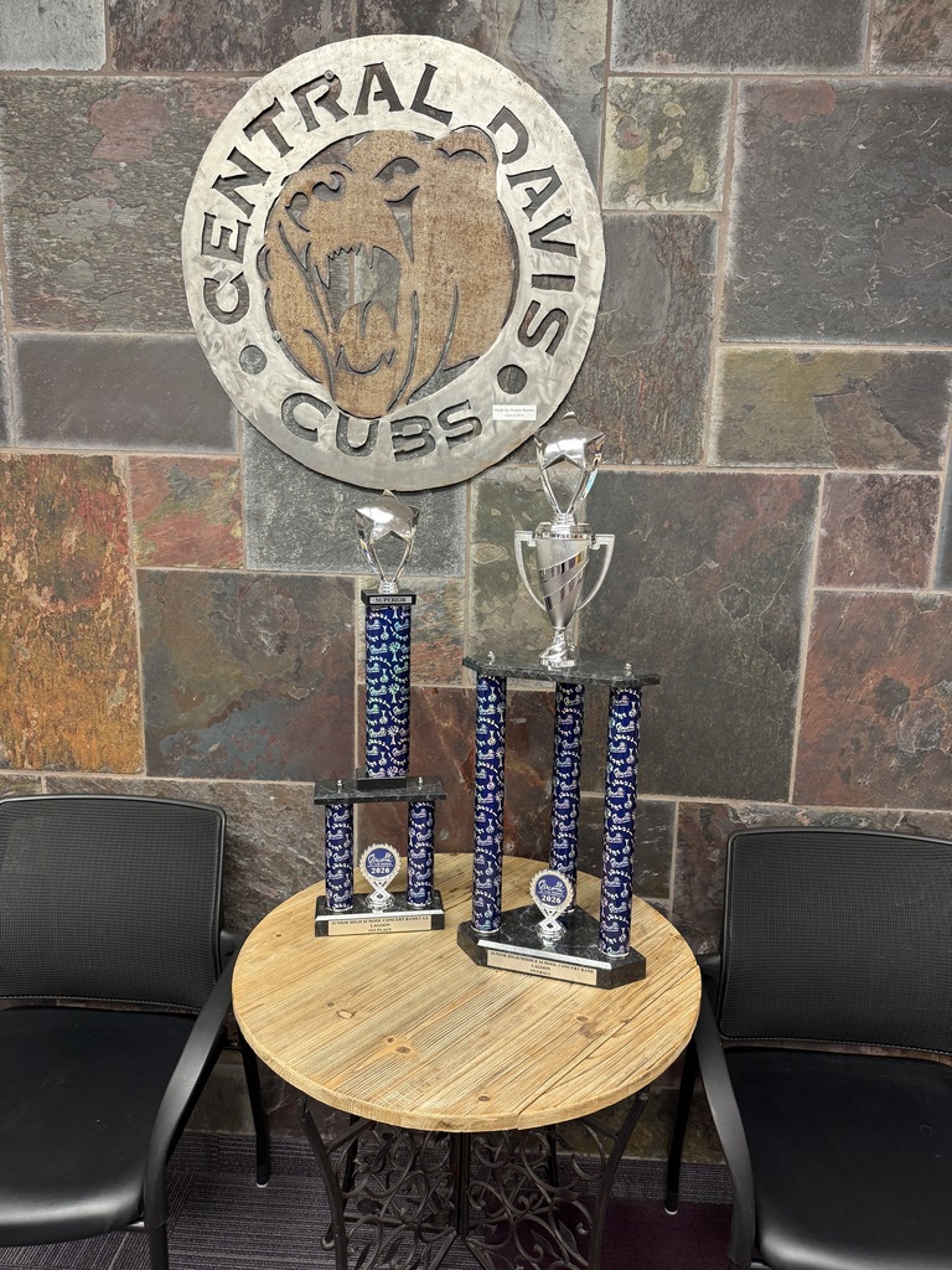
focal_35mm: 24
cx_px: 476
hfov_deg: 56.8
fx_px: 880
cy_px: 635
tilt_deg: -10.2
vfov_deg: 71.6
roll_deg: -2.4
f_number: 1.78
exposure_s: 1/60
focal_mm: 6.76
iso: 160
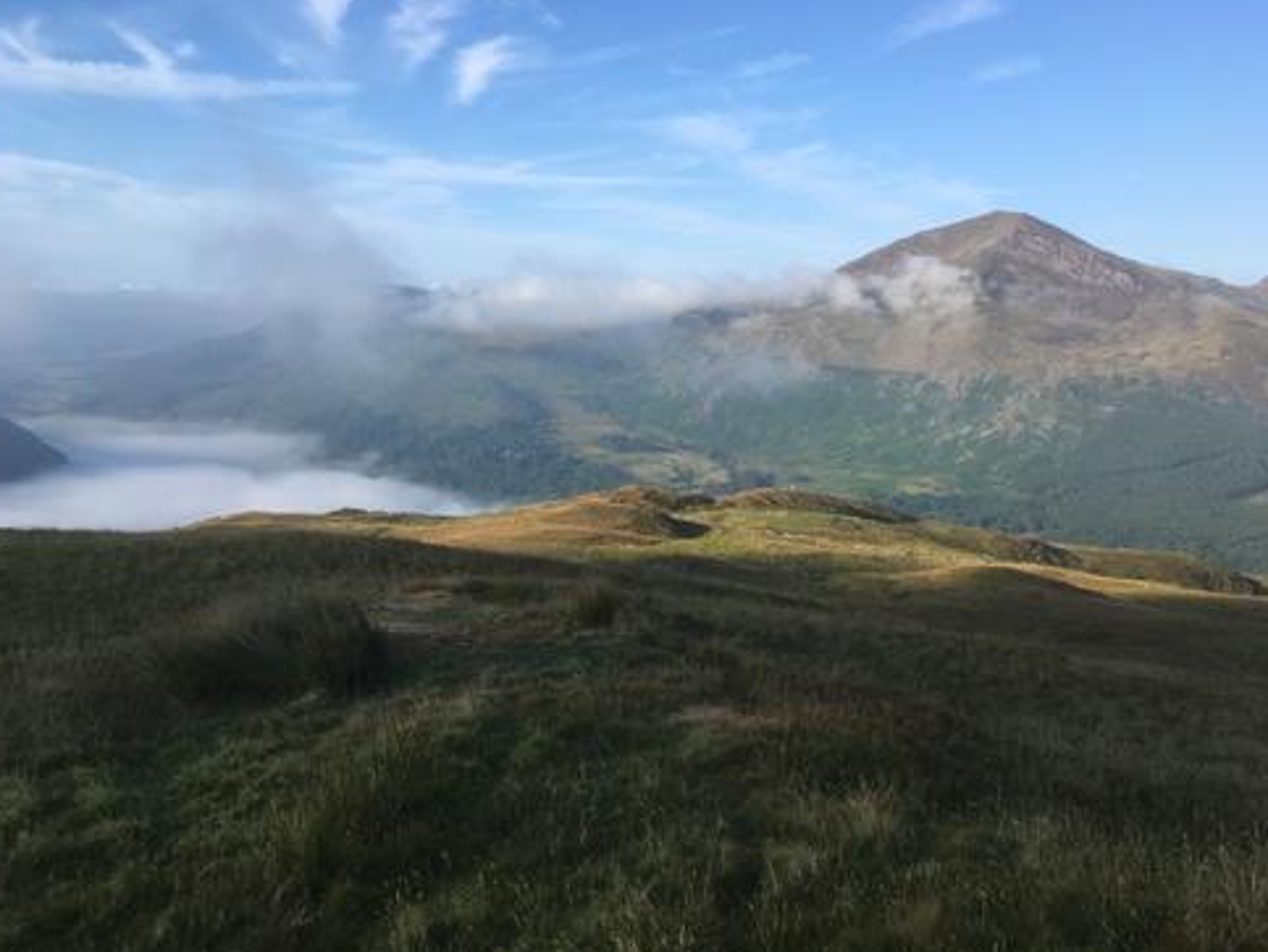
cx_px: 625
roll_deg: +0.0
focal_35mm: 30
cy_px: 473
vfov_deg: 46.9
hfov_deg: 59.9
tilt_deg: -7.2
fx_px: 1100
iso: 25
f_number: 2.2
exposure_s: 1/855
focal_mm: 4.15
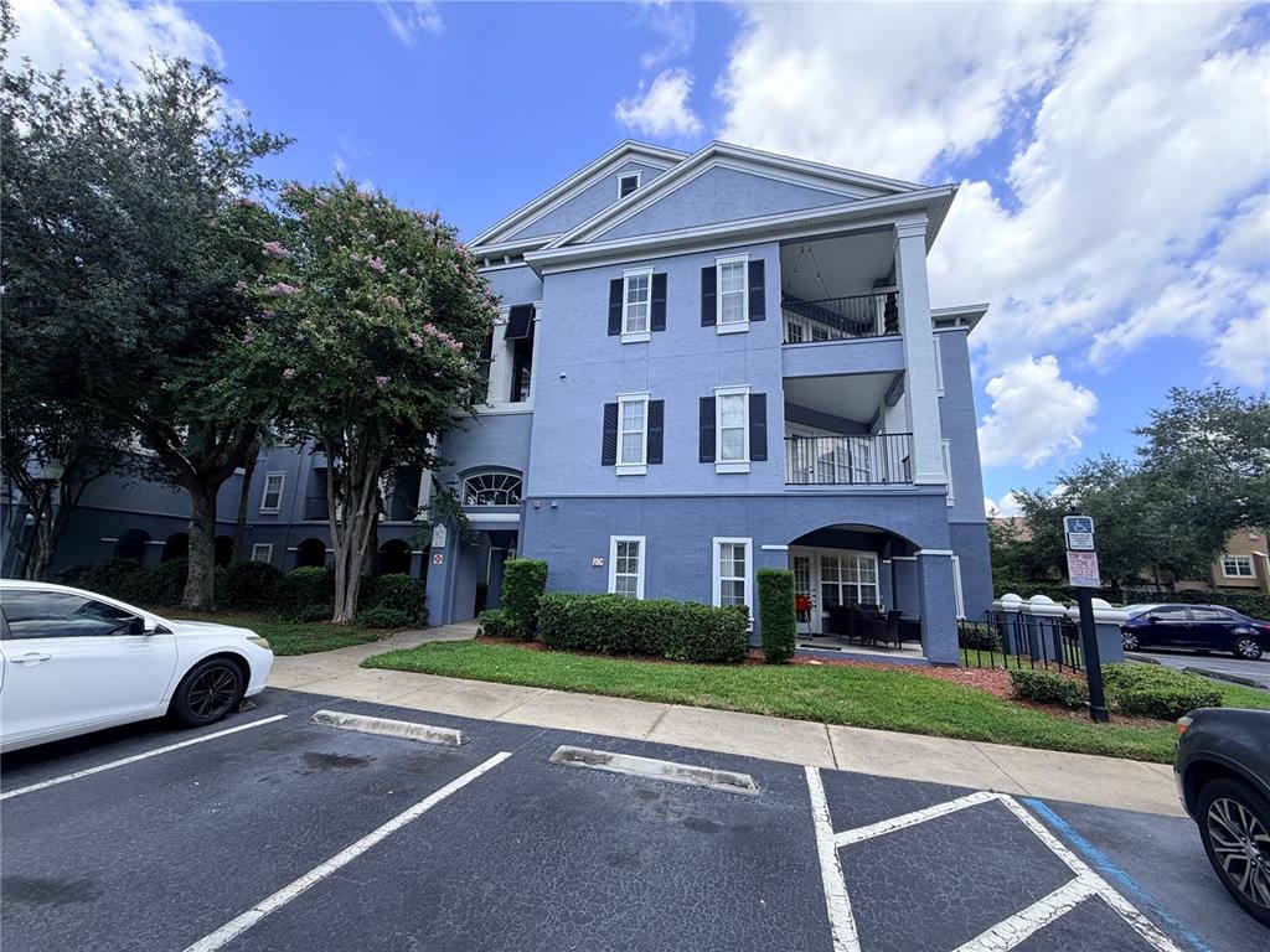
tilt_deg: +11.3
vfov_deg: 85.7
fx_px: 514
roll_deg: -1.6
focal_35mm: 14
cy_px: 476
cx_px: 635
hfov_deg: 102.1
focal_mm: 2.22
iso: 40
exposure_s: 1/679
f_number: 2.2
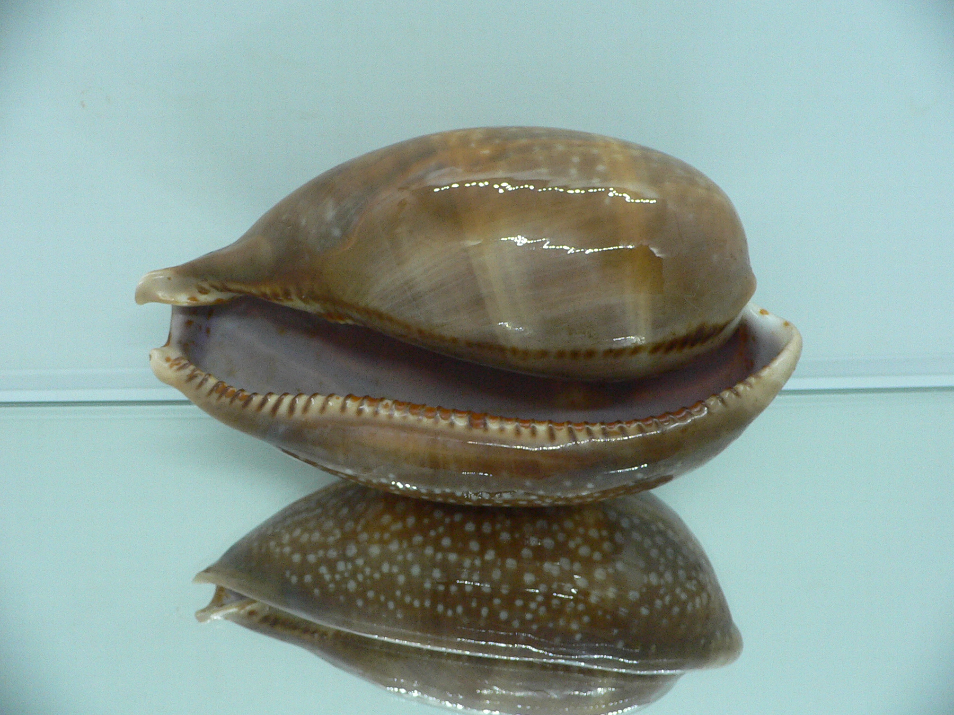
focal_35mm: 35
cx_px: 477
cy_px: 358
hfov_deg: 52.6
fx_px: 965
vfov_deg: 40.7
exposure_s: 1/60
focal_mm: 4.6
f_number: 2.8
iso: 200
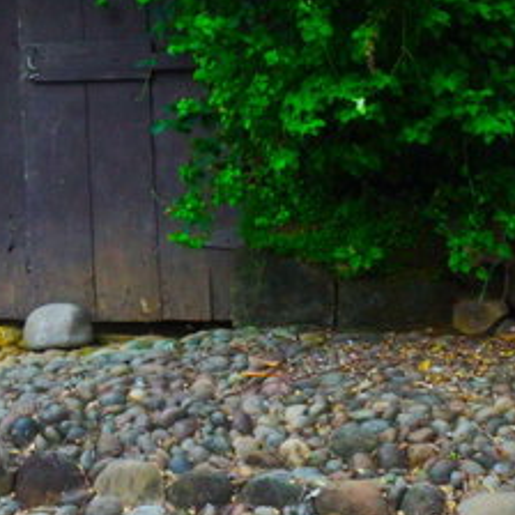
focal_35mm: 150
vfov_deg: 11.1
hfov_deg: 10.9
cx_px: -414
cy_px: -303
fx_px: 2525
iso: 400
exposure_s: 1/40
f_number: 22
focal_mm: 22
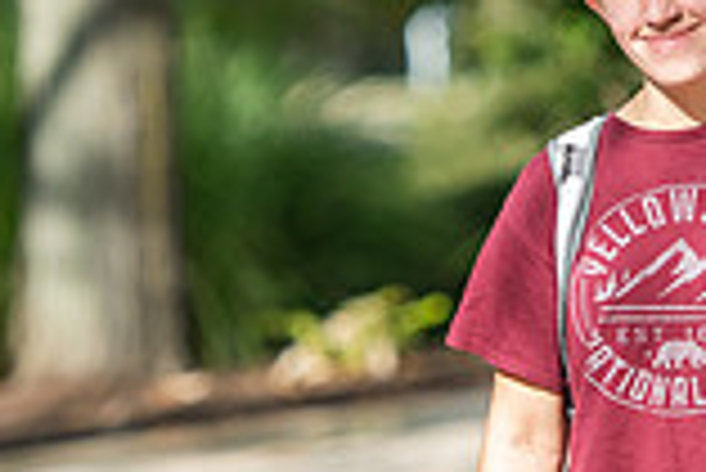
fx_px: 10501
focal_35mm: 535
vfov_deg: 2.6
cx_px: 499
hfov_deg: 3.8
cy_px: 146
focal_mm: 145
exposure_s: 1/500
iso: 100
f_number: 3.2
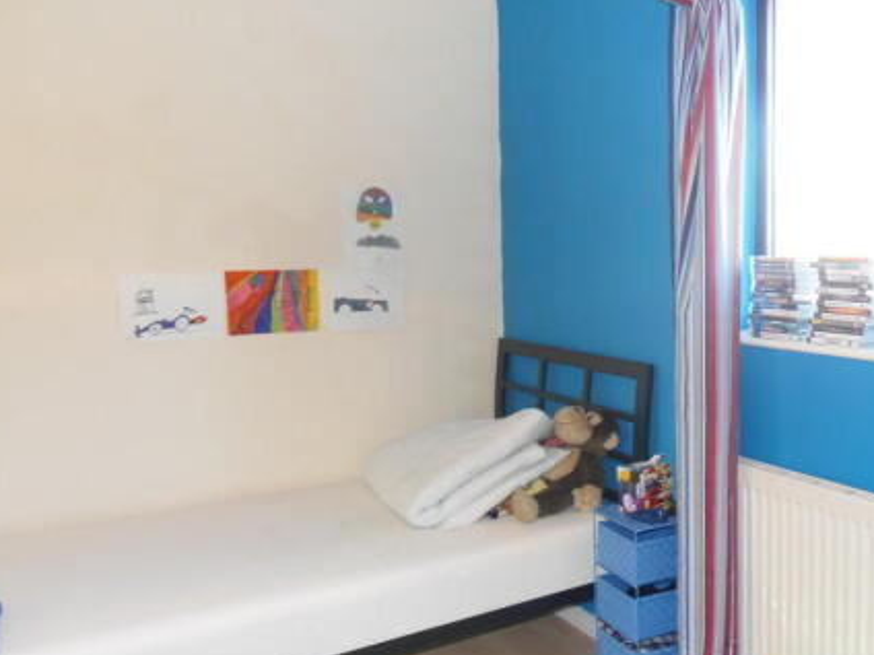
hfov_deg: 54.3
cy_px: 329
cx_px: 578
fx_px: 833
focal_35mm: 33
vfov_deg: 42.9
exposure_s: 1/25
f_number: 2.9
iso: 200
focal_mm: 4.3
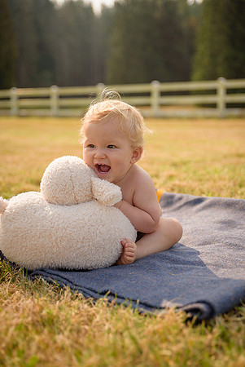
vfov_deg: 38.2
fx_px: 530
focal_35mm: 52
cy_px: 184
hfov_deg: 26.0
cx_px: 122
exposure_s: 1/2500
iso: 200
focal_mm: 52
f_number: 2.8
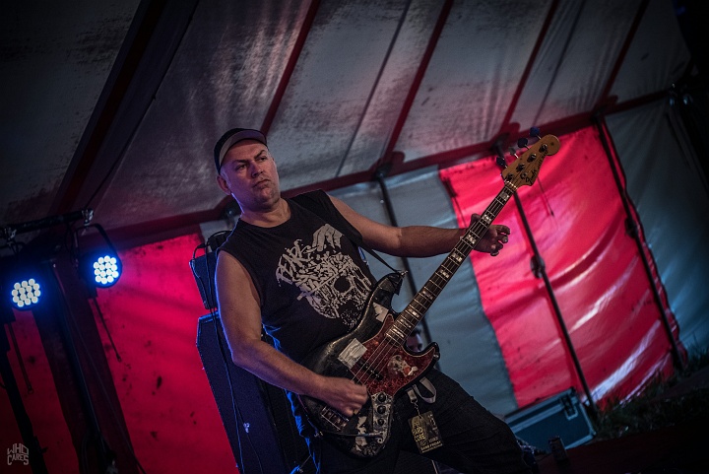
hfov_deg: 28.8
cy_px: 237
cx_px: 354
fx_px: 1379
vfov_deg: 19.5
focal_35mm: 70
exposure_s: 1/100
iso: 2000
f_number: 3.5
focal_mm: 70
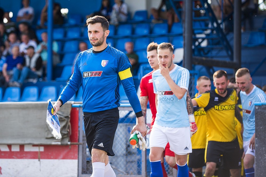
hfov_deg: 16.4
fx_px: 924
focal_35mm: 125
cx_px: 133
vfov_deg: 11.0
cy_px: 88
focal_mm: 125
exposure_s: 1/400
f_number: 2.8
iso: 125
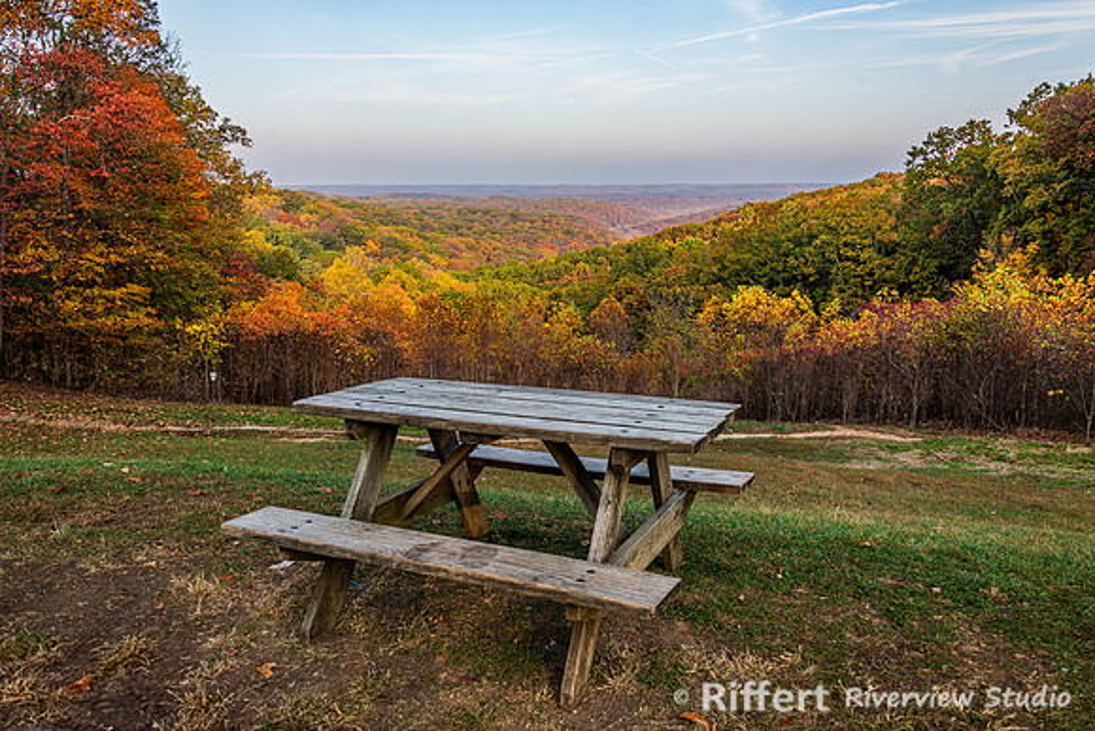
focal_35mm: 29
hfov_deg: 63.8
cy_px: 366
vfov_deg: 45.1
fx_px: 880
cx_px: 548
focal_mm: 28
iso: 180
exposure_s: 1/160
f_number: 8
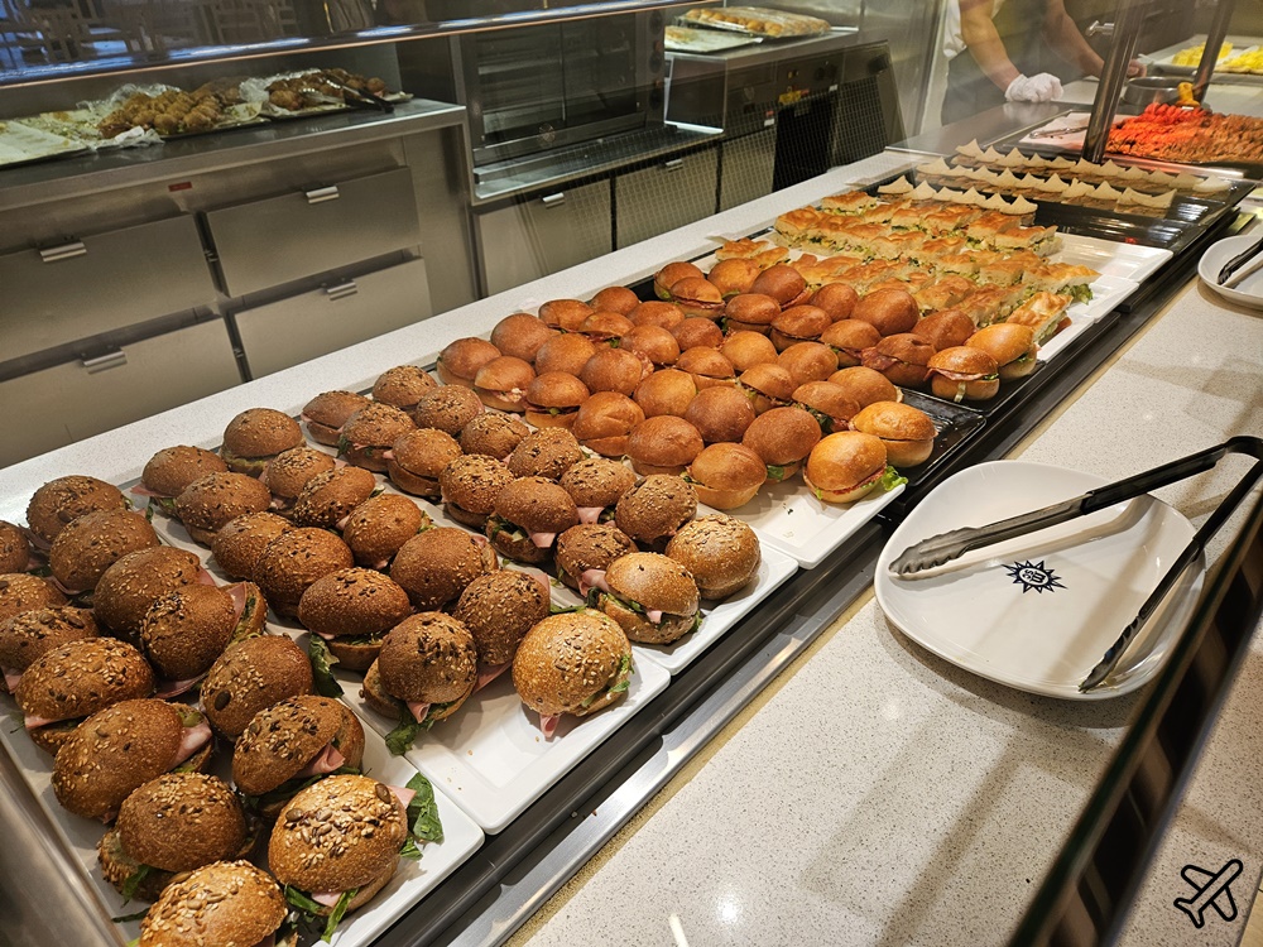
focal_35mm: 23
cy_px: 474
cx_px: 632
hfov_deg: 73.9
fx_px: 839
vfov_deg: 58.9
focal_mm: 5.4
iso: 125
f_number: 1.8
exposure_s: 1/120
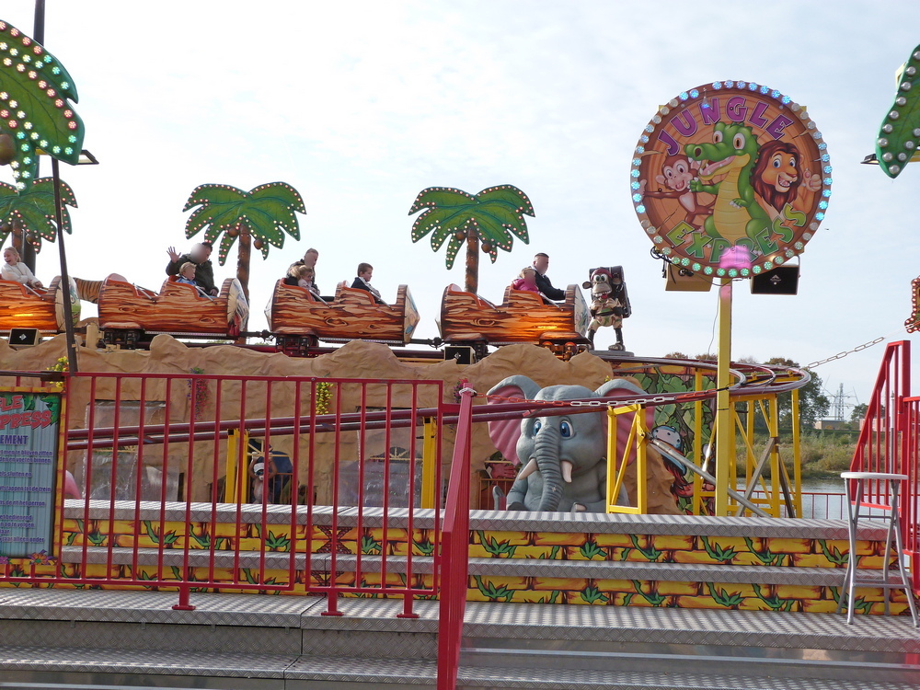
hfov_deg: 38.2
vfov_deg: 29.1
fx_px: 1329
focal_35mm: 50
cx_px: 460
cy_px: 345
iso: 100
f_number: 3.6
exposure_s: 1/500
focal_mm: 9
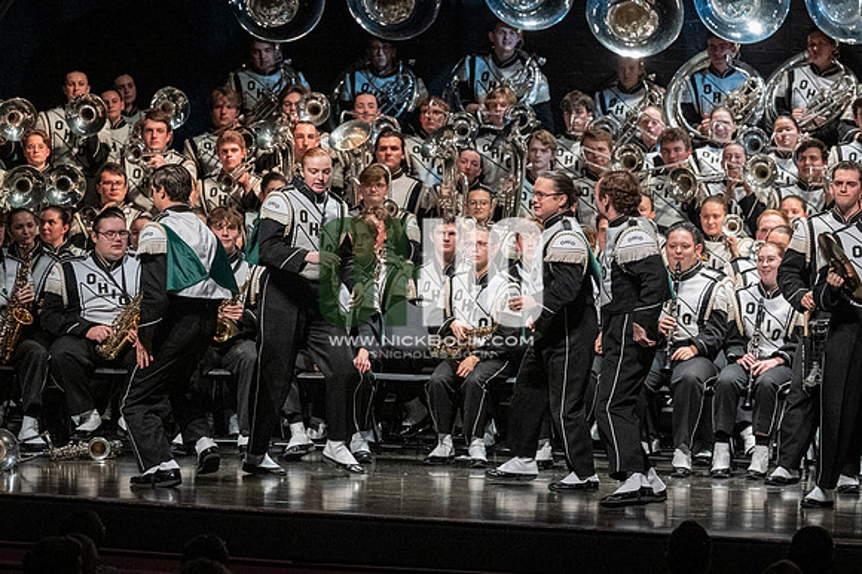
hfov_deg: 9.2
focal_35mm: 225
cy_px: 287
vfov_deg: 6.1
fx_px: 5384
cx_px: 431
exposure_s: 1/500
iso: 4000
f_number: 4
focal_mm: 150
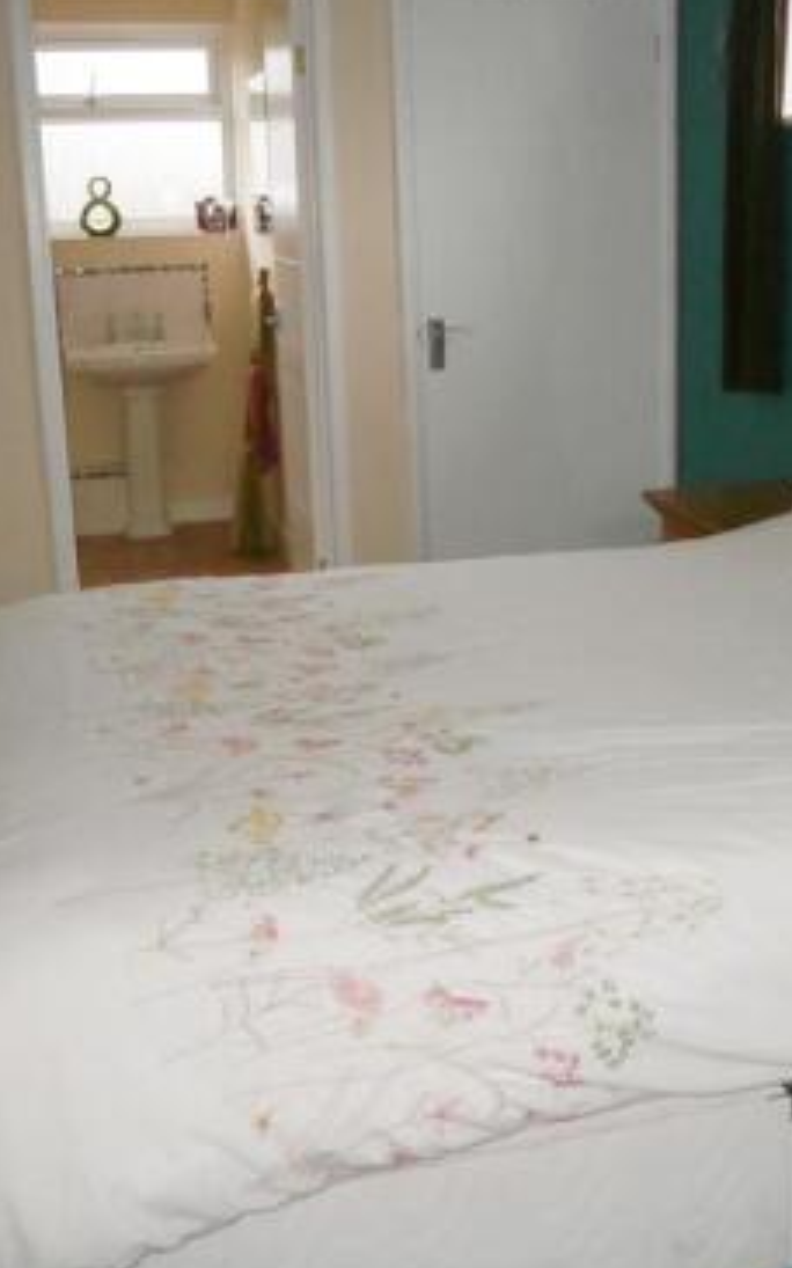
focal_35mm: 44
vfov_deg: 45.2
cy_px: 571
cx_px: 540
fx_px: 1520
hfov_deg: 29.0
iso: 200
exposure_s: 1/30
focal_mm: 4.7
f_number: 2.8
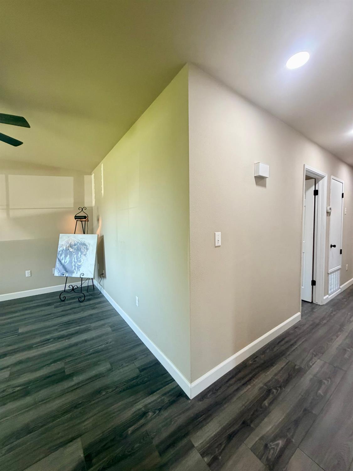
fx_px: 190
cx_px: 176
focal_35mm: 14
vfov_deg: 102.0
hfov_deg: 85.7
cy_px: 236
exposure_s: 1/112
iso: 320
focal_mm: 2.22
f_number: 2.2
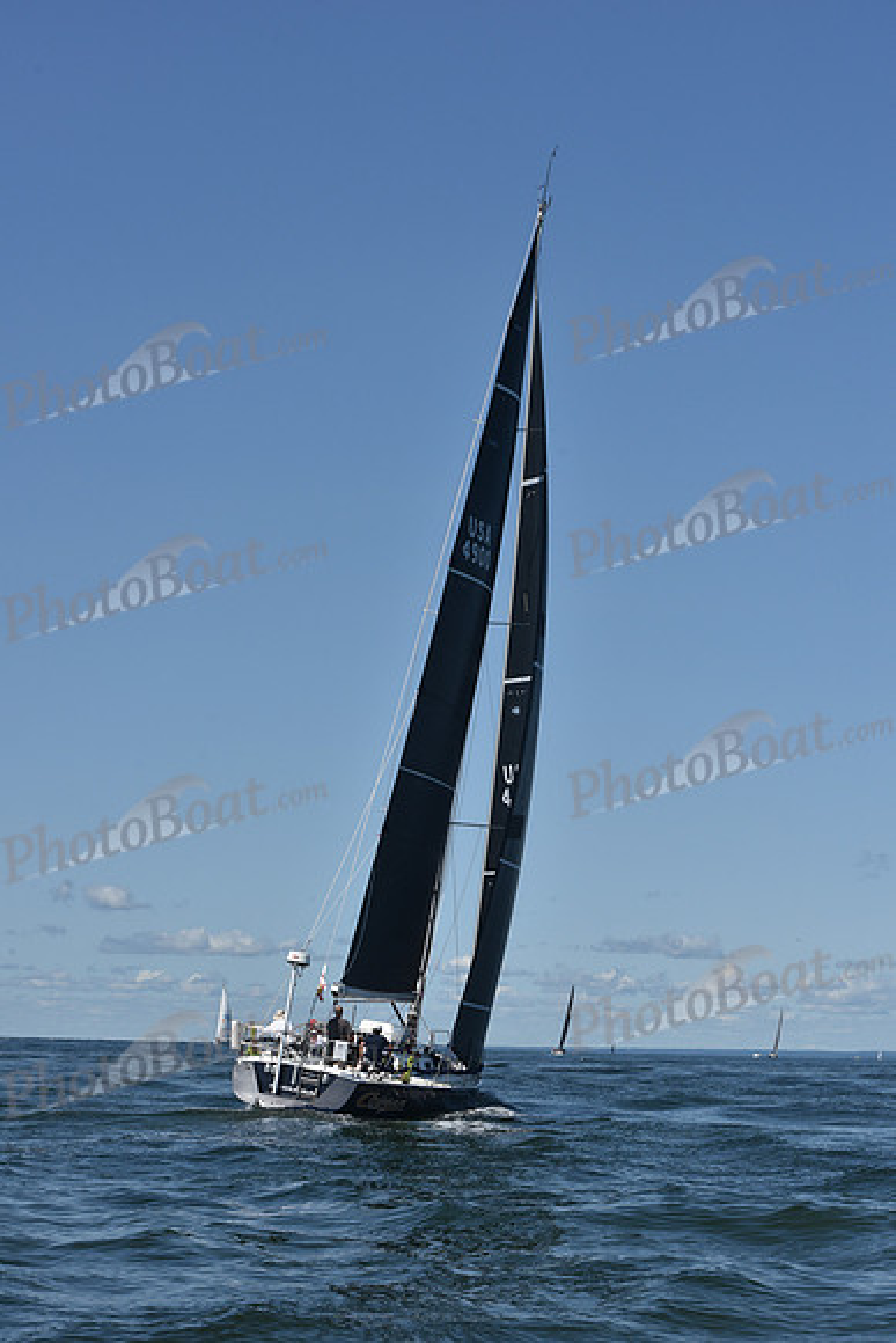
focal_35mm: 70
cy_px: 672
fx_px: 2612
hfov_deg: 19.5
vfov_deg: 28.8
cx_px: 448
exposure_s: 1/1000
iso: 250
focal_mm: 70
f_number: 10
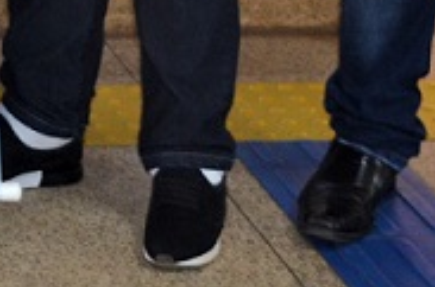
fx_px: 2374
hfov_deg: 9.6
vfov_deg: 6.3
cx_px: -511
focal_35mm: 197
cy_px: -612
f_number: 3.8
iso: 400
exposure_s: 1/80
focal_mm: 20
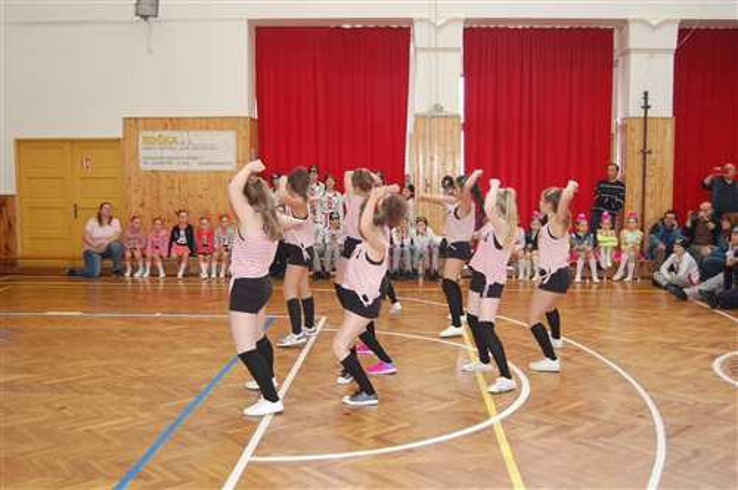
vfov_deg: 34.1
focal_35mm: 39
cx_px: 369
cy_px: 245
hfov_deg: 49.6
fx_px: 798
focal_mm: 26
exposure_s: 1/60
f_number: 4
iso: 560
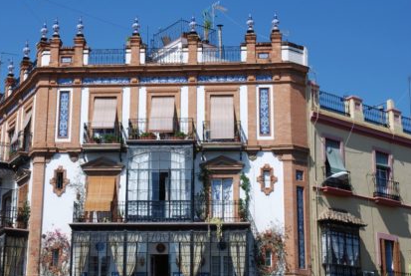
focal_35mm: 64
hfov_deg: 31.5
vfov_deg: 21.4
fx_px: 727
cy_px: 160
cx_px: 170
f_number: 8
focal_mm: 35
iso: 100
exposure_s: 1/250
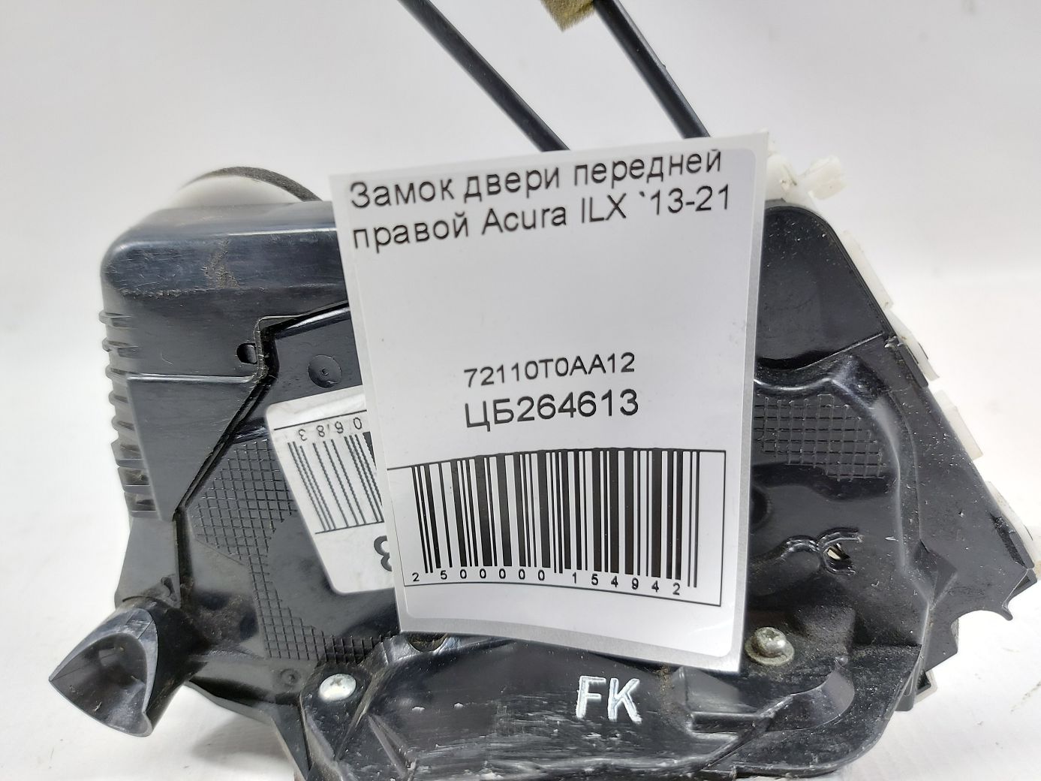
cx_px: 520
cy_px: 390
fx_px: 722
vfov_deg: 56.8
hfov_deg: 71.6
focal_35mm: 24
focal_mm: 5.23
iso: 160
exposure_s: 1/50
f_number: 1.8
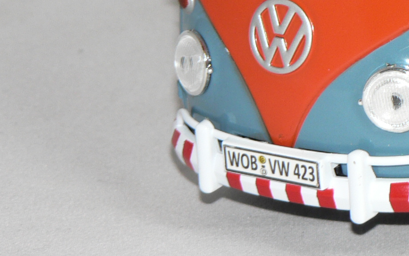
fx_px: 3434
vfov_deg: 4.3
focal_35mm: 308
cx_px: 528
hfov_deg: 6.8
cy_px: -76
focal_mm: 17.3
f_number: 3.2
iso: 80
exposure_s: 1/60
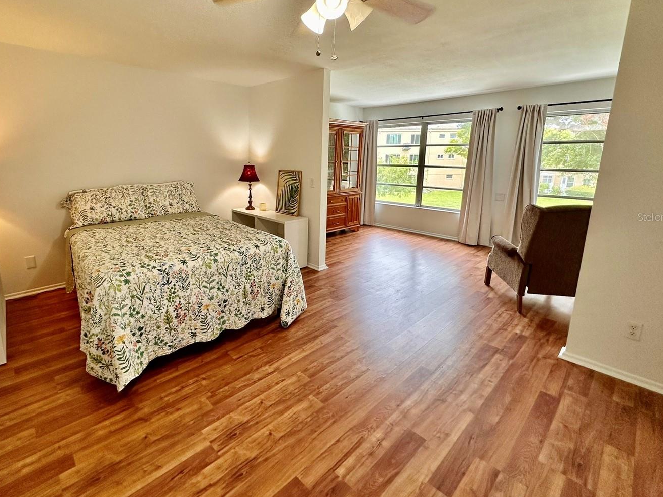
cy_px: 217
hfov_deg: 90.4
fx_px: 326
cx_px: 283
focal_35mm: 17
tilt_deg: -10.5
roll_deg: -0.7
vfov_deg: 74.4
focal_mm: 2.22
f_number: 2.2
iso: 160
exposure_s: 1/120
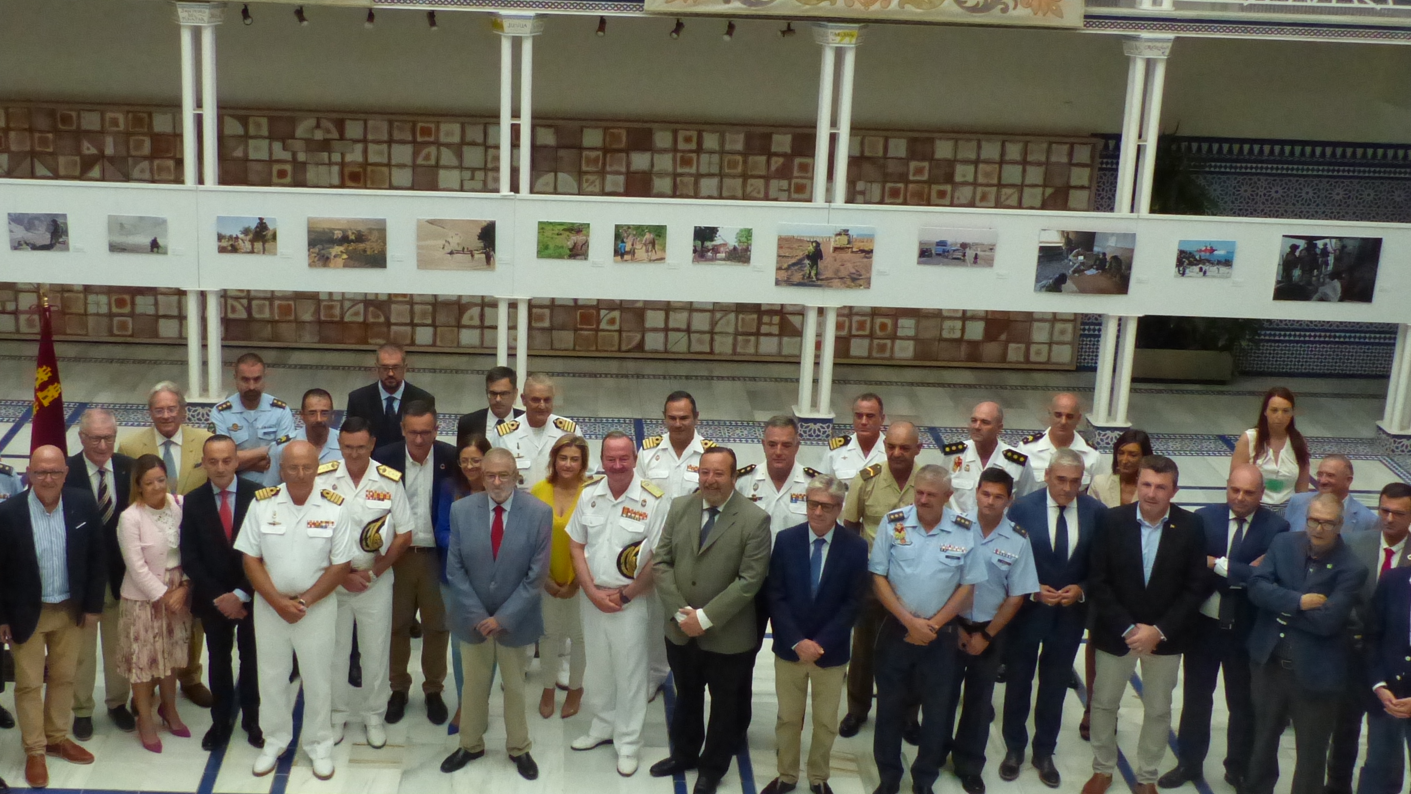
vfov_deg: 23.9
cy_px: 348
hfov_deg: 41.3
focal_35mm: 50
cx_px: 632
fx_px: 1871
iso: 800
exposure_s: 1/640
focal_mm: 5.9
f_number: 3.2
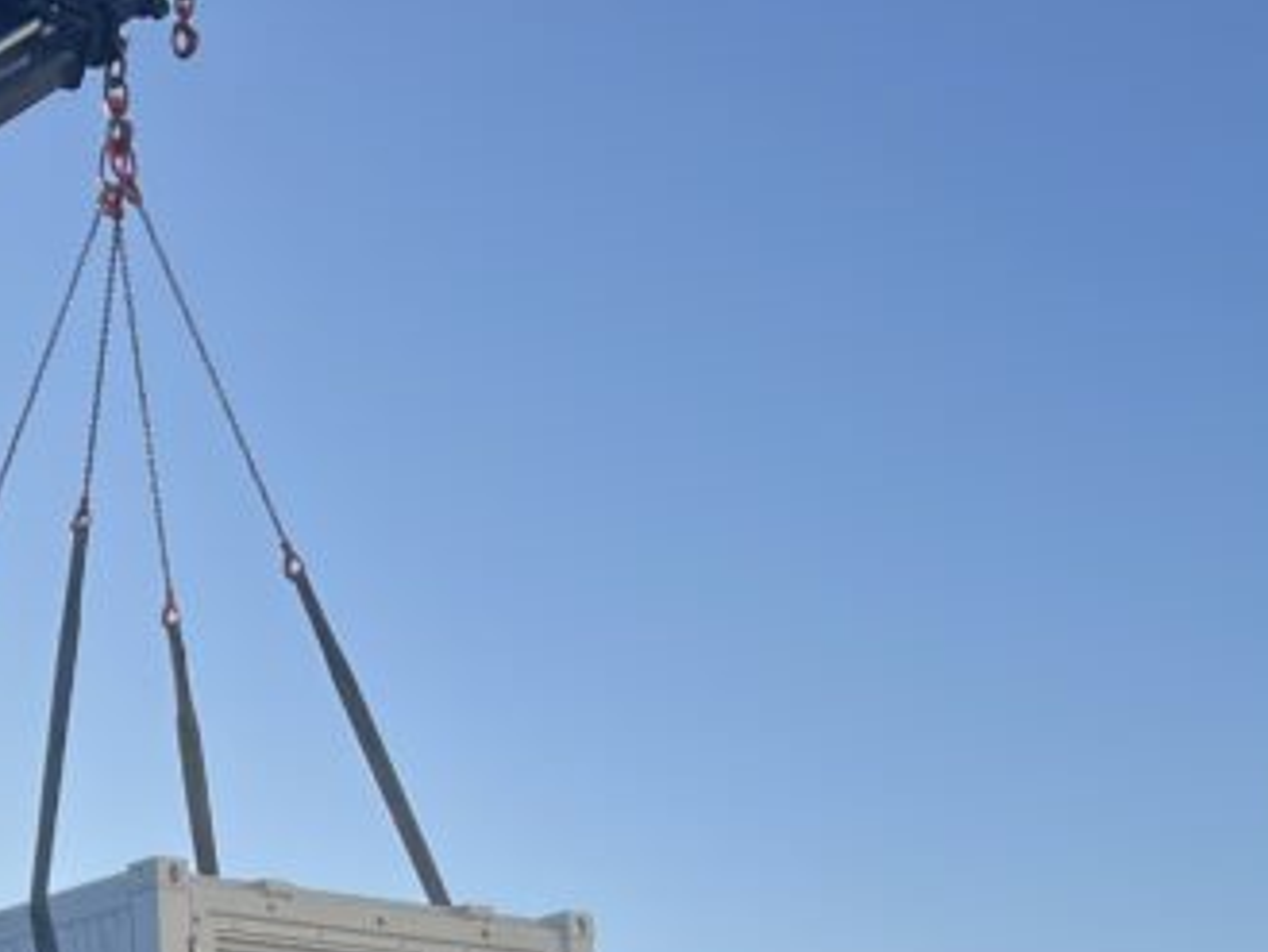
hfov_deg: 22.6
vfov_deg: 17.4
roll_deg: -2.1
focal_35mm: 81
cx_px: -166
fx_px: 2968
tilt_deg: +8.7
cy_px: 1133
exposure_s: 1/3521
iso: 50
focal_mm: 5.1
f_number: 1.6
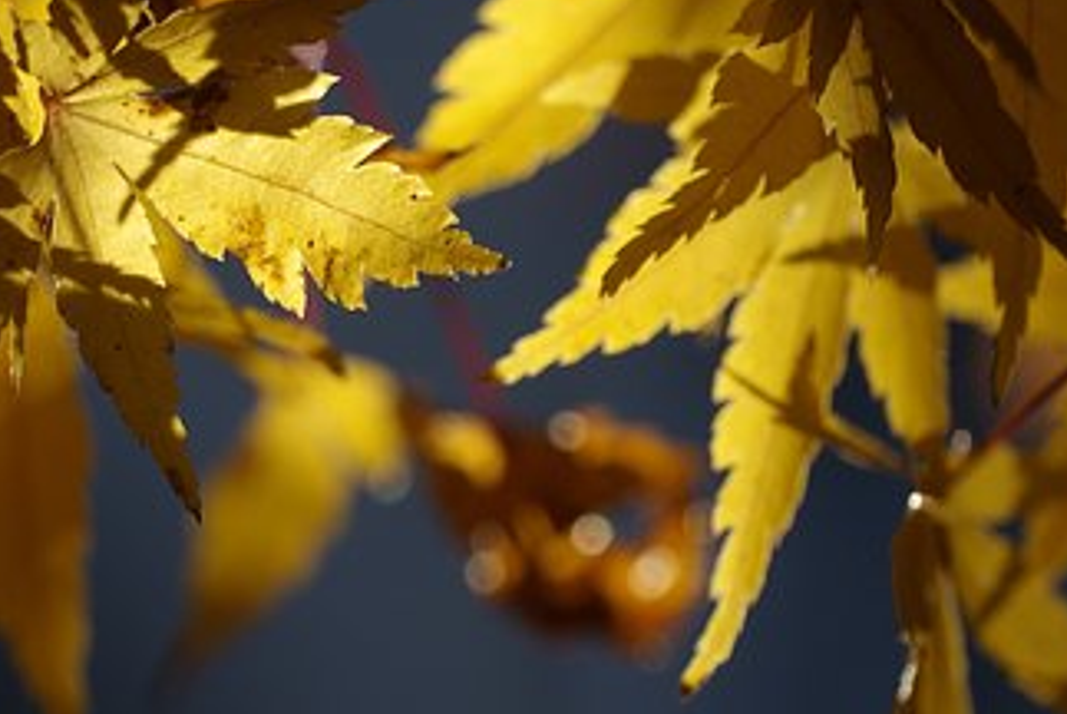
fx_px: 12697
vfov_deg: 3.2
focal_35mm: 428
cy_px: 256
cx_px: 469
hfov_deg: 4.8
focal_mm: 180
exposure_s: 1/250
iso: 100
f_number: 8
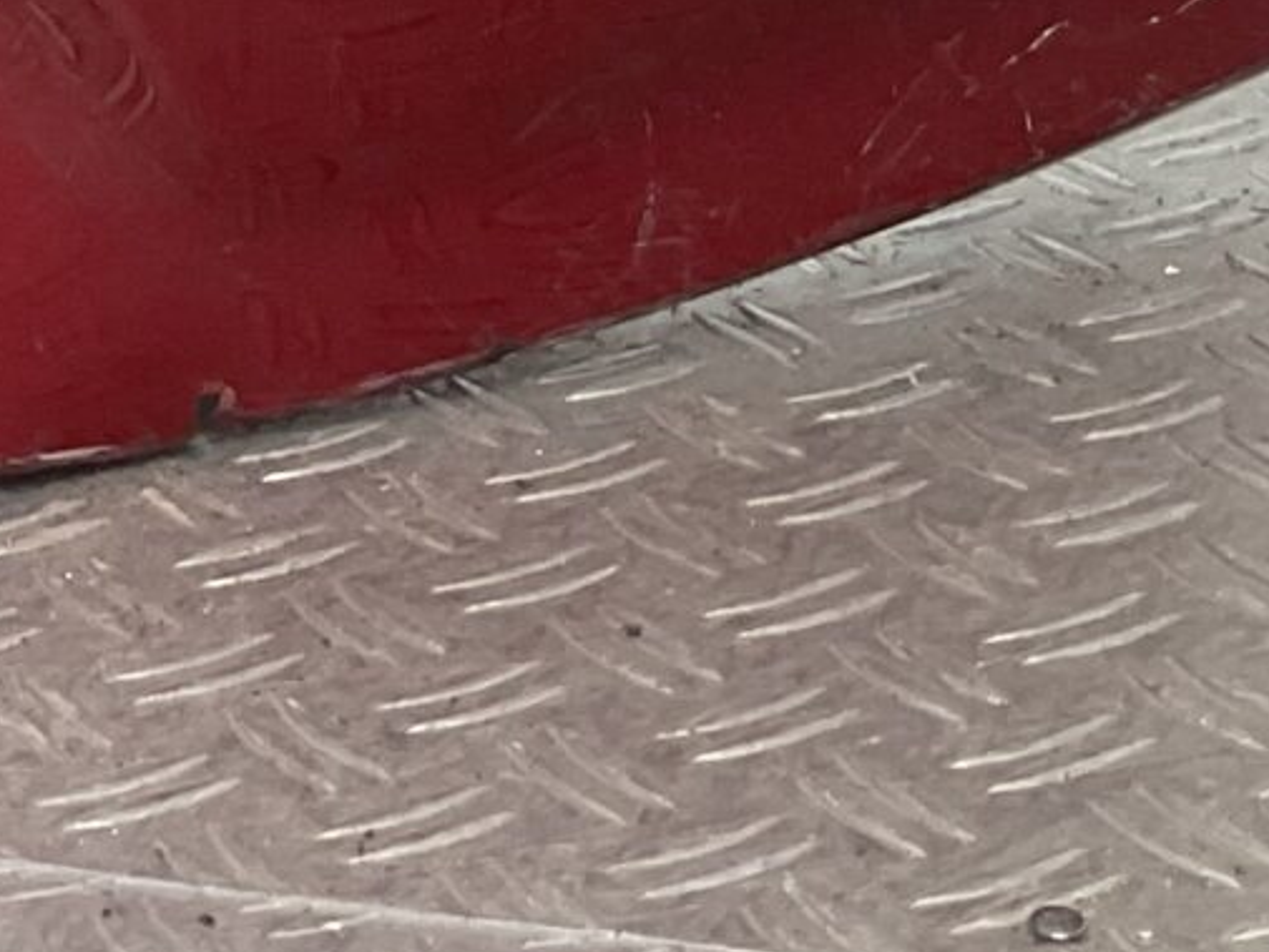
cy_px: -819
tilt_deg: -12.1
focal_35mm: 147
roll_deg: +7.3
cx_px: -902
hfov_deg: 12.4
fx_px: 5390
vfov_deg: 9.6
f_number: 1.8
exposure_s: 1/100
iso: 16
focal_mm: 3
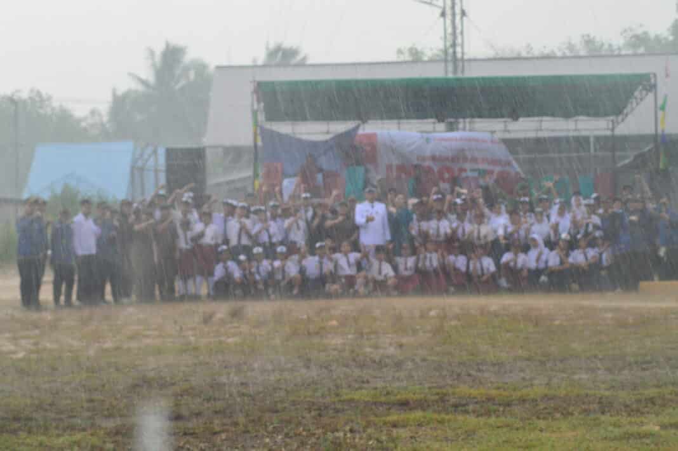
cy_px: 226
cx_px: 339
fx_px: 1976
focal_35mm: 105
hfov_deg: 19.5
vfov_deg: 13.0
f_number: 8
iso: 800
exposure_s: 1/125
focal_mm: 70
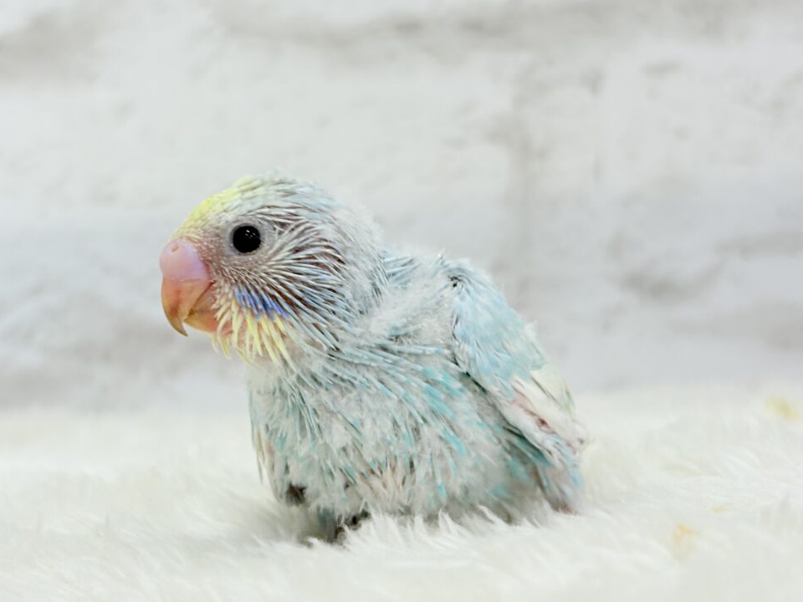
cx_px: 345
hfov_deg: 29.8
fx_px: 1508
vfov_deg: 22.6
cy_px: 278
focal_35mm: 65
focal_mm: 5.96
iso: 50
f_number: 1.6
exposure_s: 1/100
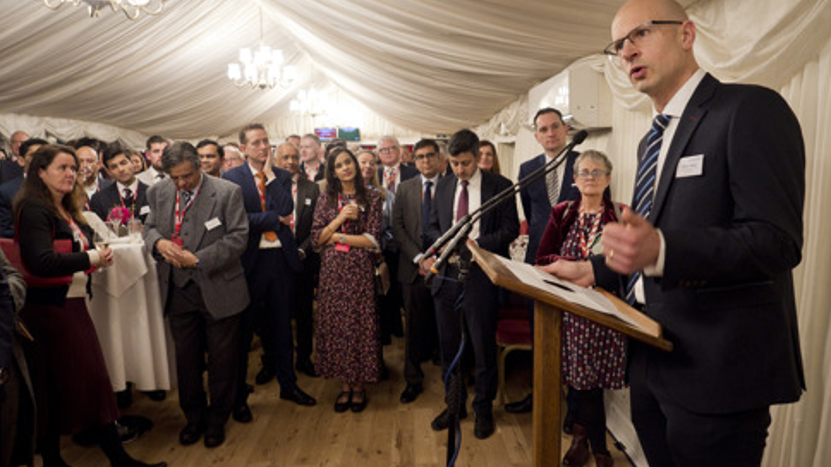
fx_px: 595
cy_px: 221
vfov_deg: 42.9
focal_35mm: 27
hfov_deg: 69.9
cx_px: 428
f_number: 2.8
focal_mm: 12
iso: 800
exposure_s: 1/50
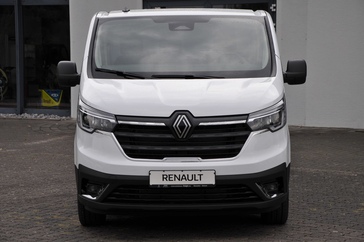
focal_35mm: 99
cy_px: 121
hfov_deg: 20.6
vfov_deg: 13.8
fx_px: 1000
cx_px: 182
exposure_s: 1/200
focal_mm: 66
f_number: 7.1
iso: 200
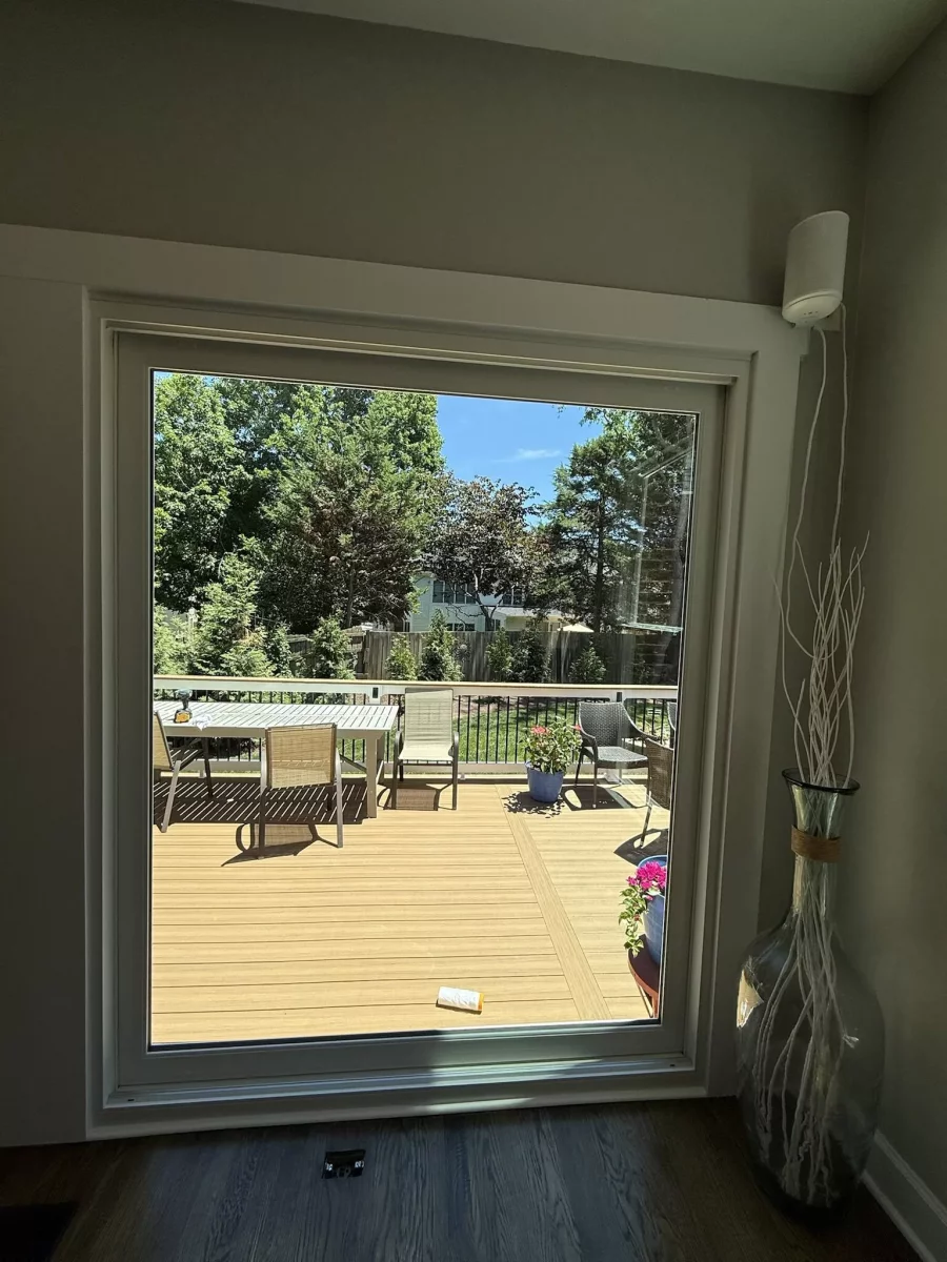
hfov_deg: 85.7
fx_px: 511
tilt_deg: -2.8
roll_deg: -2.8
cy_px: 631
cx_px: 474
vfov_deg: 102.1
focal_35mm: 14
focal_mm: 2.22
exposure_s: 1/679
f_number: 2.2
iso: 50
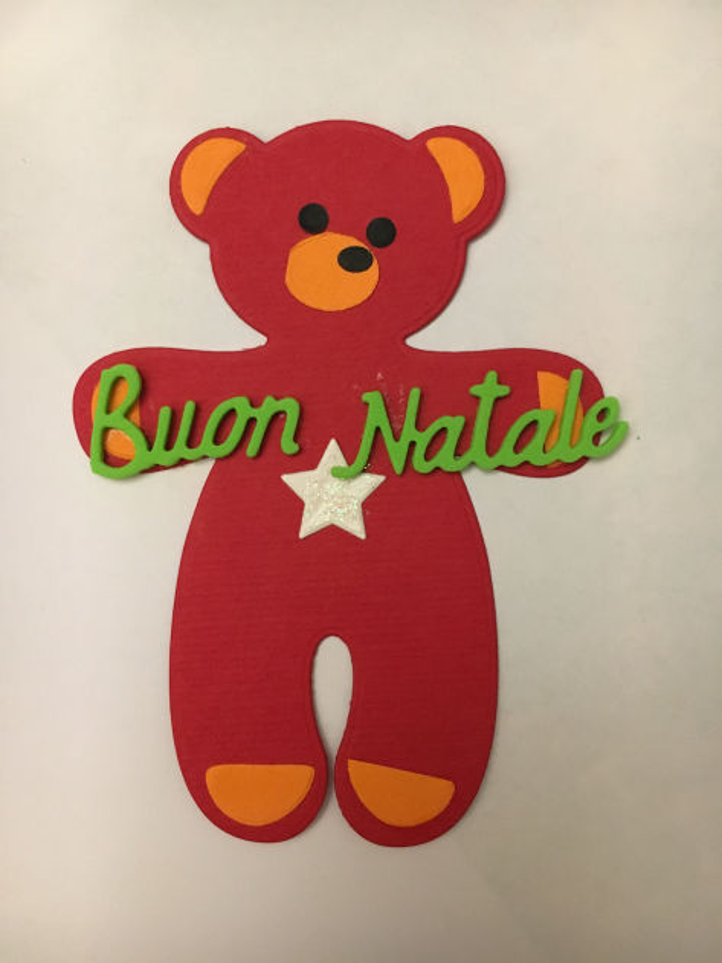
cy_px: 482
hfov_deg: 48.2
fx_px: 807
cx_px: 361
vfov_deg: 61.7
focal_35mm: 29
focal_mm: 4.15
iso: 250
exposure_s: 1/17
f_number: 2.2
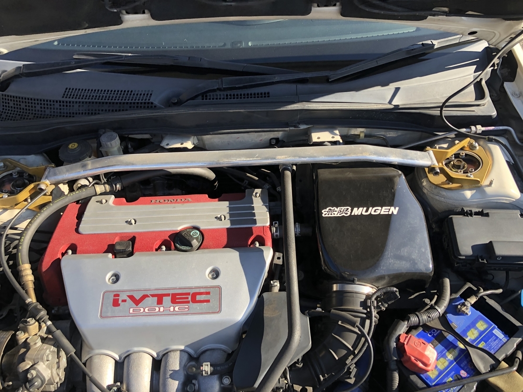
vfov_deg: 49.7
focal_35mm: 28
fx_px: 423
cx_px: 262
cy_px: 196
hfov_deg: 63.4
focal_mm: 3.99
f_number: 1.8
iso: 20
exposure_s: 1/414
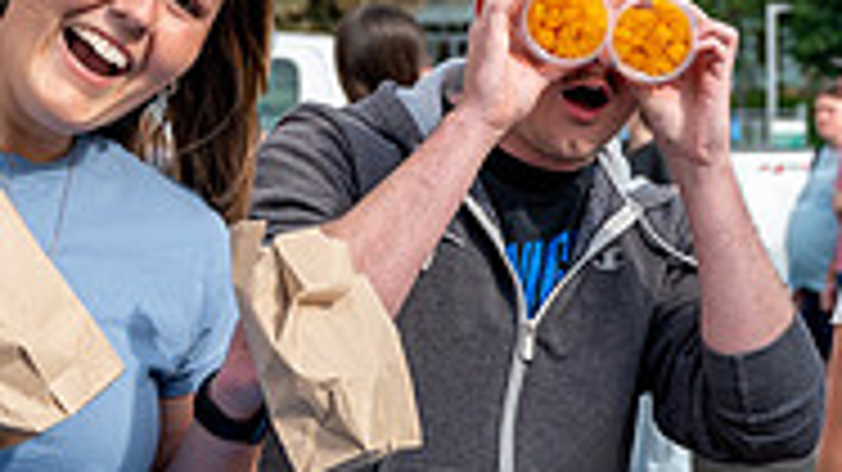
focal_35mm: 159
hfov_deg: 13.2
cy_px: 144
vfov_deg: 7.6
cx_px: 977
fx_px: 3548
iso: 160
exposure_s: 1/640
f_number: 4.5
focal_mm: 49
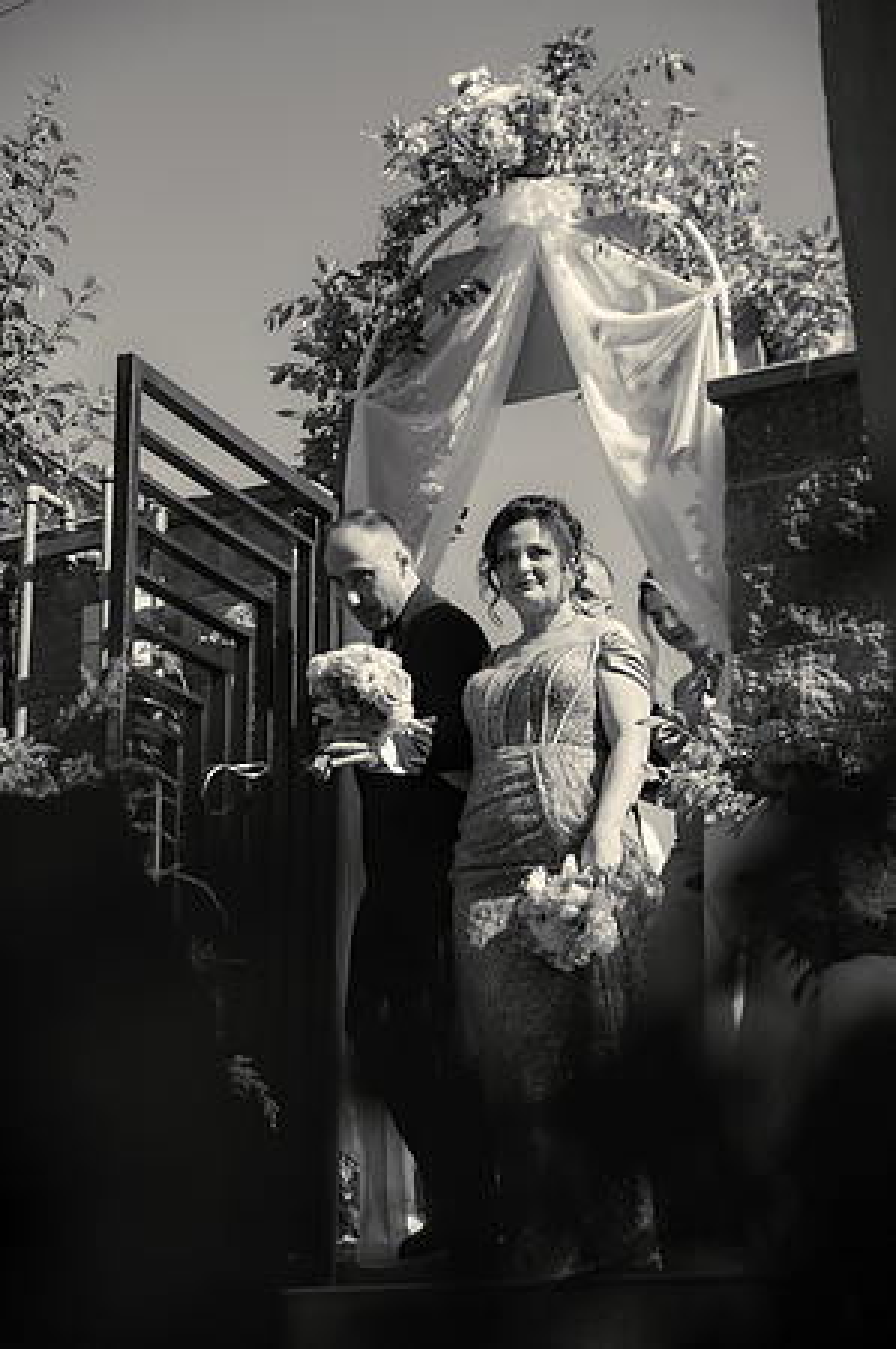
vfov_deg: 28.9
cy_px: 674
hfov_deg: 19.4
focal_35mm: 70
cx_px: 448
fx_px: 2619
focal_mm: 70
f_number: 3.5
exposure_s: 1/500
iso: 100
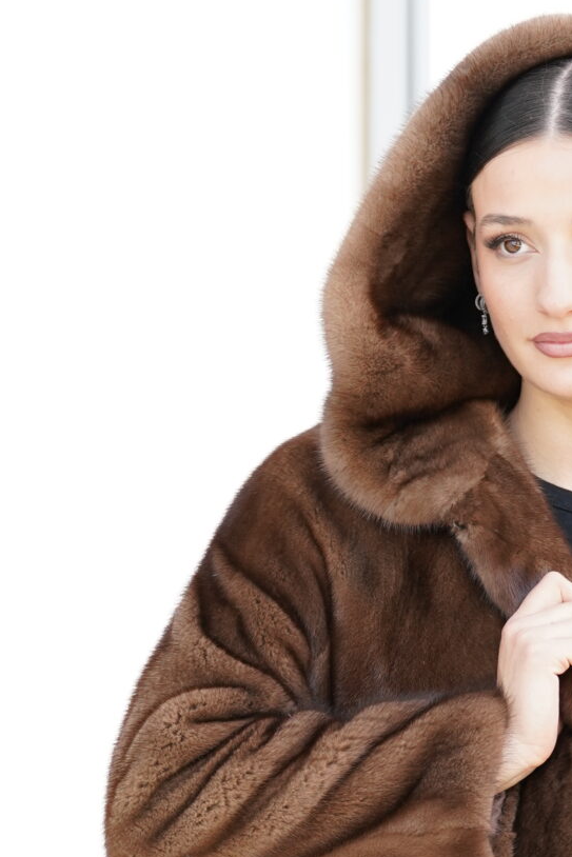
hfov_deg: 3.6
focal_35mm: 387
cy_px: 990
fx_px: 9219
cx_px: 288
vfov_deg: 5.3
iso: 250
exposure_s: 1/250
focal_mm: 123
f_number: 2.8
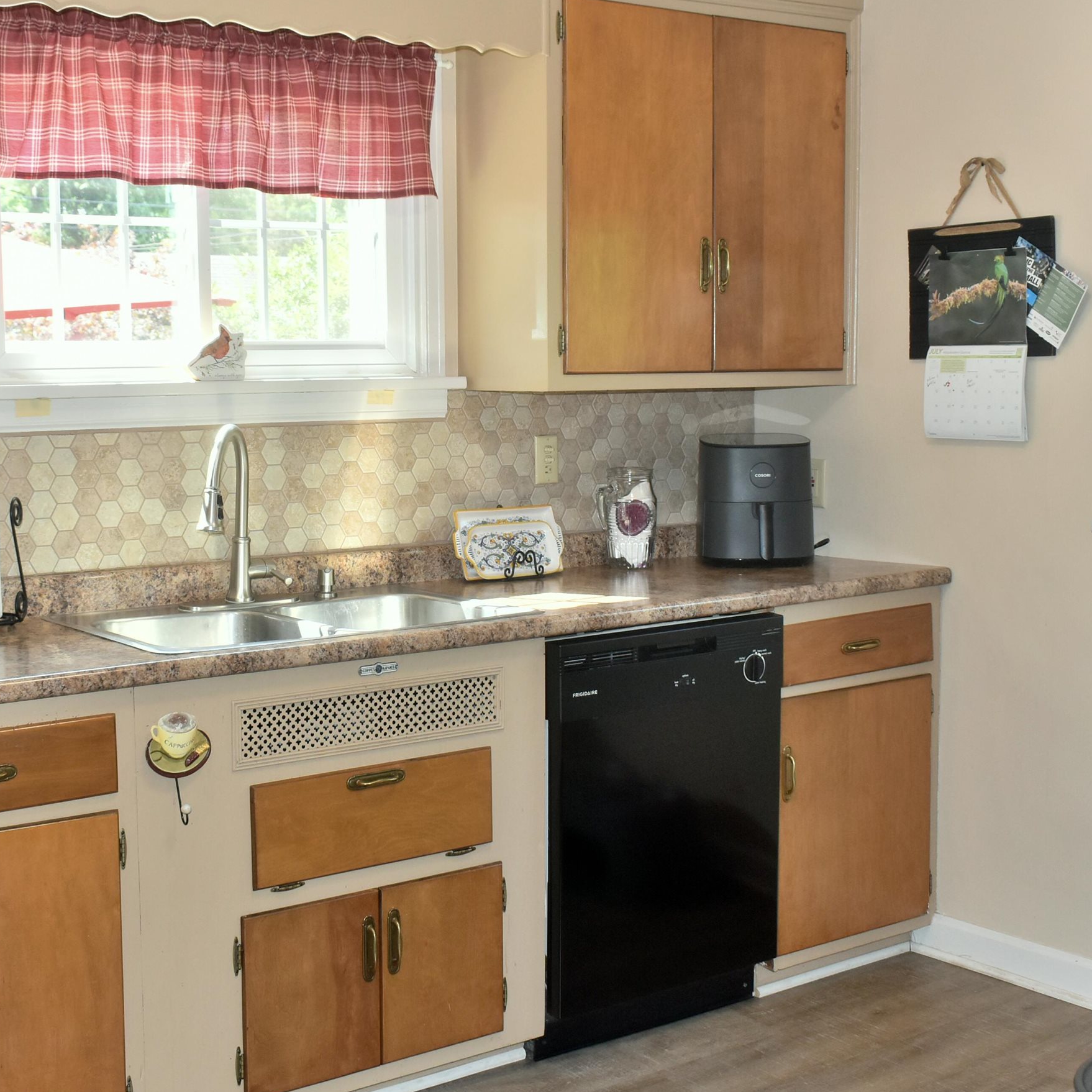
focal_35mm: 49
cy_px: 543
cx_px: 458
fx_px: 1749
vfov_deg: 34.7
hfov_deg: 34.6
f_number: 5.6
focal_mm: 22
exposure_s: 1/125
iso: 640
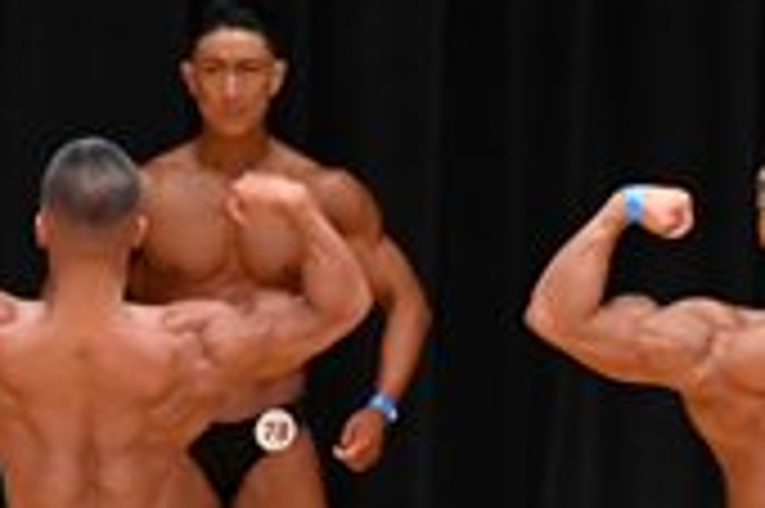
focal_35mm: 669
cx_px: -250
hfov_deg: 3.1
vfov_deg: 2.1
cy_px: 418
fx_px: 14202
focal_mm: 98
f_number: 5.6
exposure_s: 1/400
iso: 4000
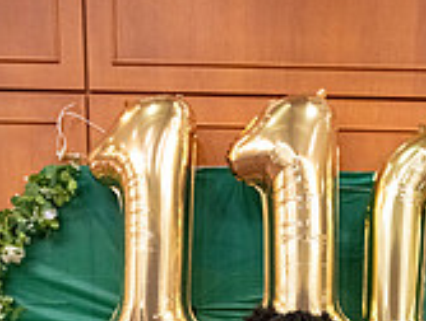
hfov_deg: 30.9
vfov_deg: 19.7
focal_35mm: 62
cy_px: 517
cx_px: 288
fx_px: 765
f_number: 4
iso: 6400
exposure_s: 1/125
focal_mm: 24
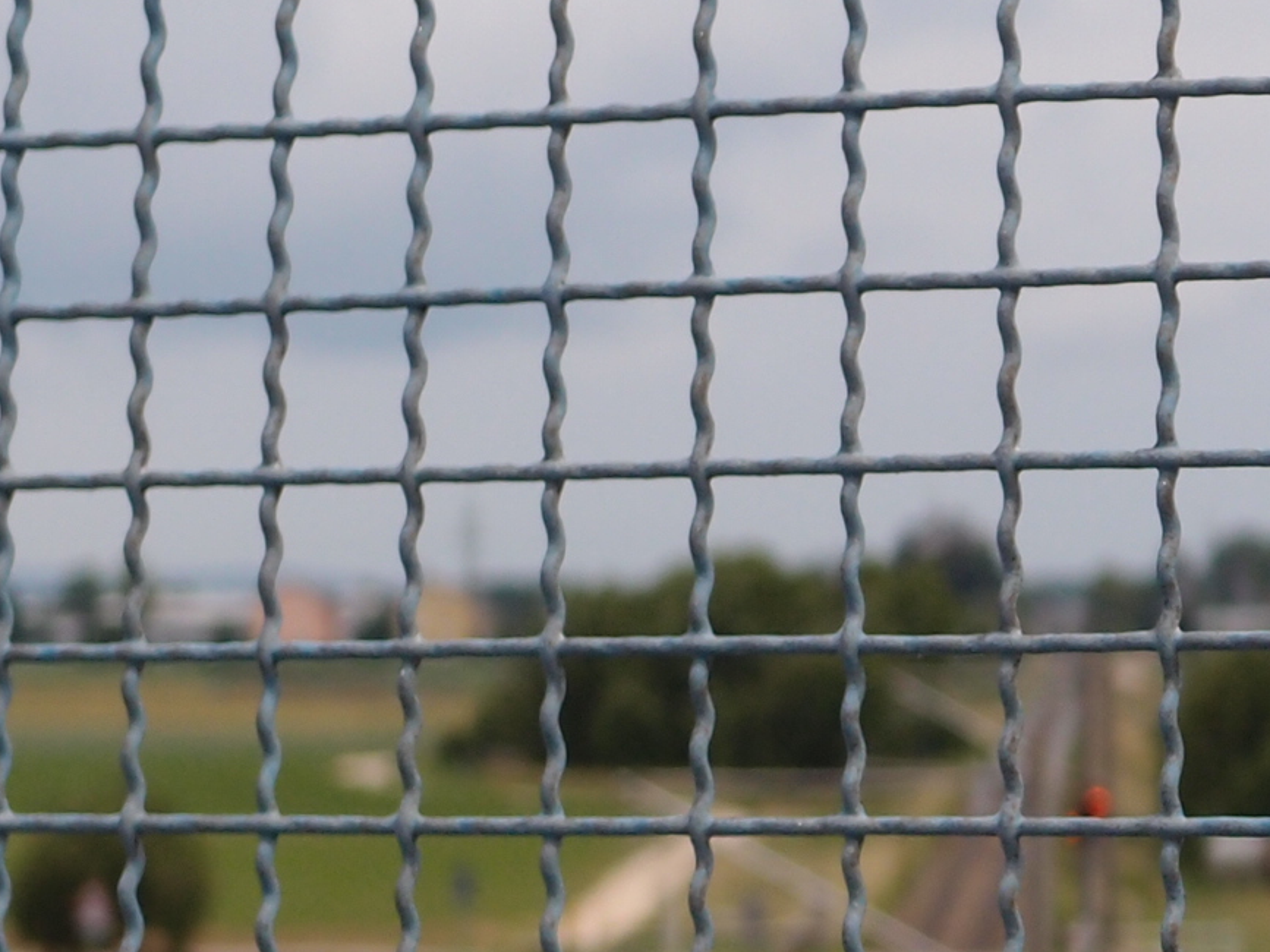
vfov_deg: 6.0
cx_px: 1277
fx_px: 9097
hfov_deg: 7.9
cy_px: 908
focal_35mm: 248
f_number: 2.8
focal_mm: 18.15
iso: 100
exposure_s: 1/2000
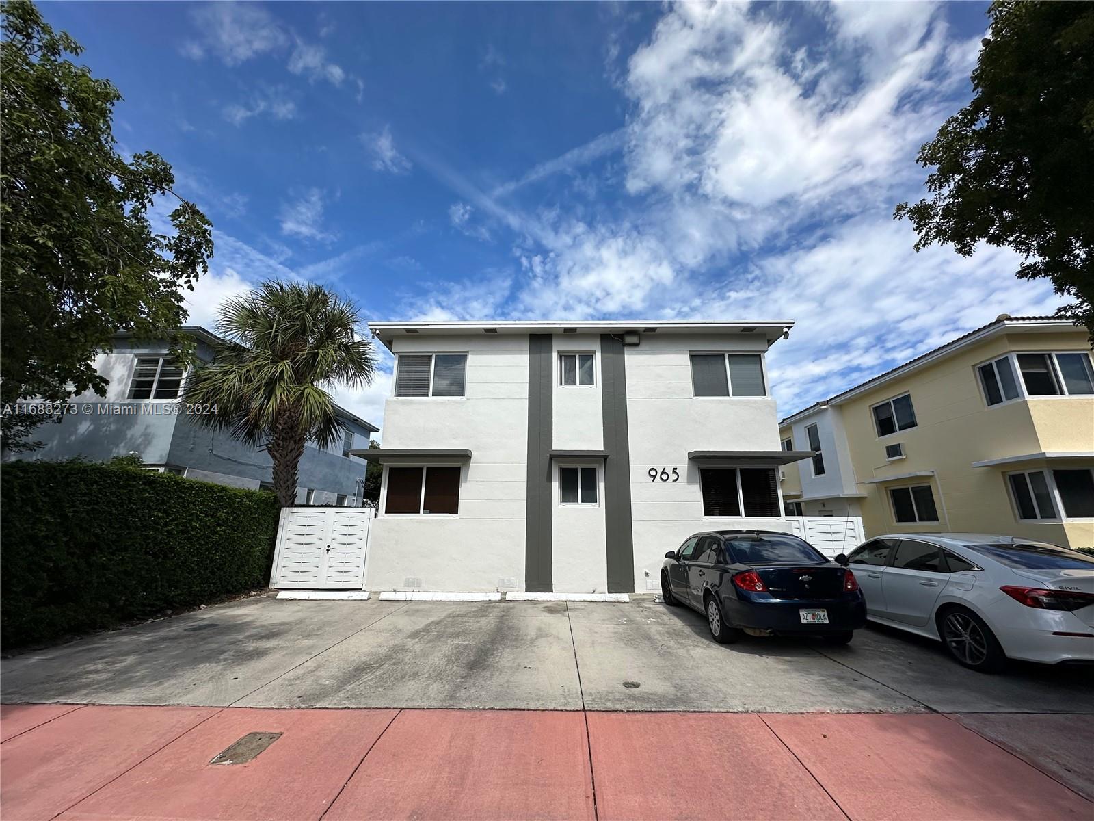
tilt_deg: +15.6
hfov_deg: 102.1
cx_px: 547
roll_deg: -0.6
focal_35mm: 14
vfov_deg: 85.7
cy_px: 410
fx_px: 442
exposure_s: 1/3205
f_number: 2.2
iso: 50
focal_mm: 2.22
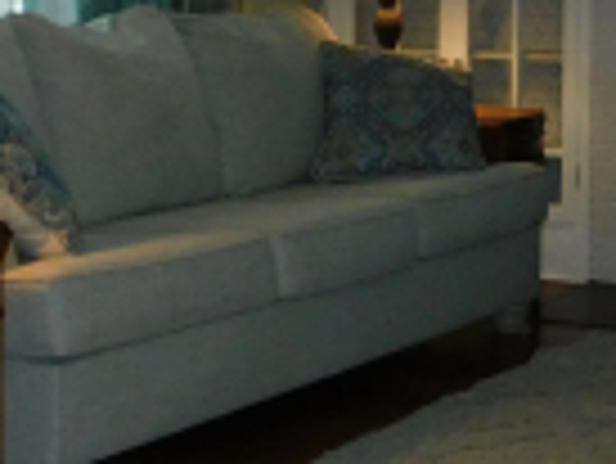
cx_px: 533
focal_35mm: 112
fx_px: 1995
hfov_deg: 17.3
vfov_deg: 13.1
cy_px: 27
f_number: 3
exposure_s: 1/30
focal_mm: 4
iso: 200
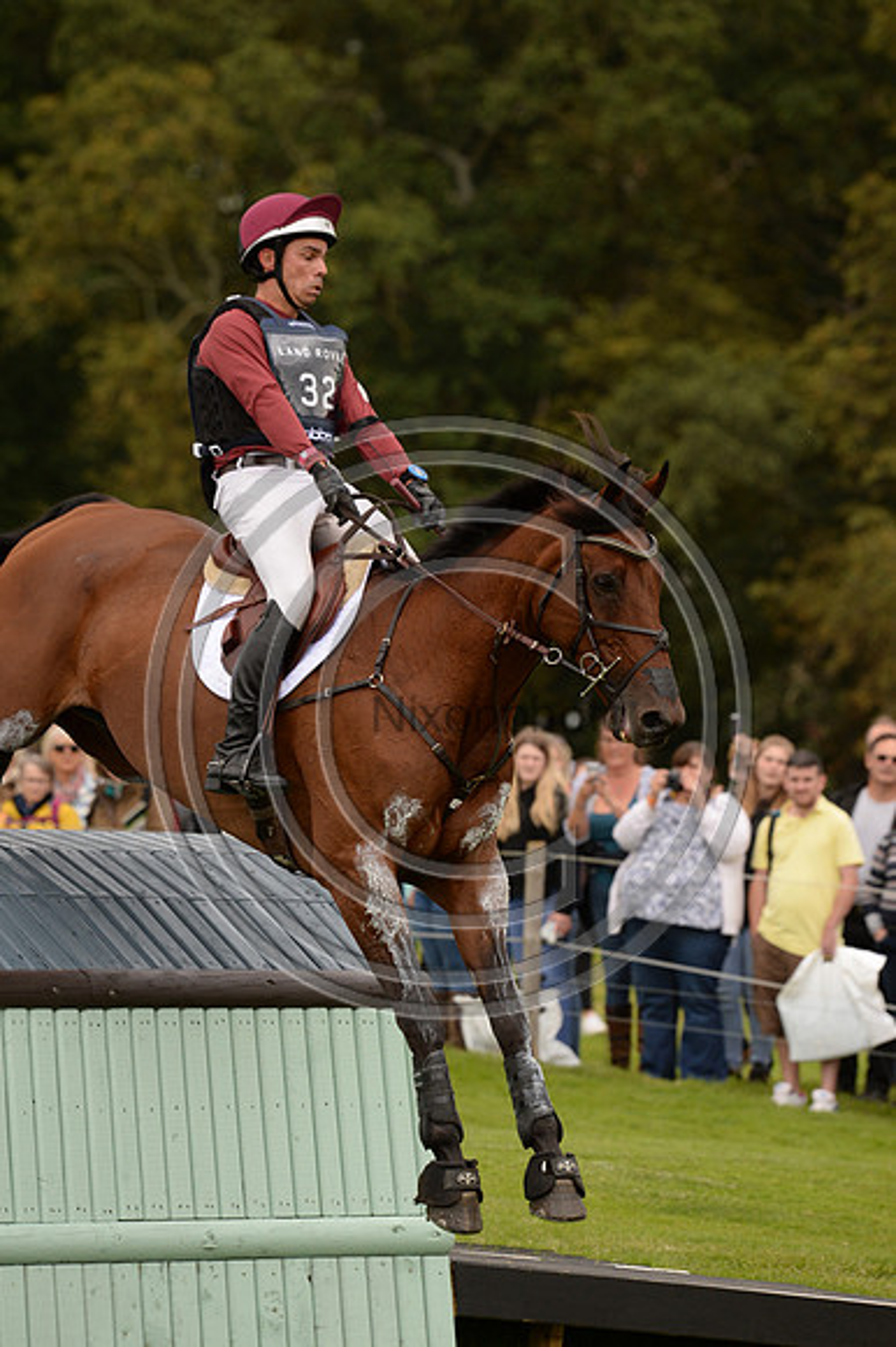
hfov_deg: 4.6
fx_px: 11213
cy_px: 674
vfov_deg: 6.9
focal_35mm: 300
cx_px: 448
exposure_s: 1/1000
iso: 1000
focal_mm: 300
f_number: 7.1
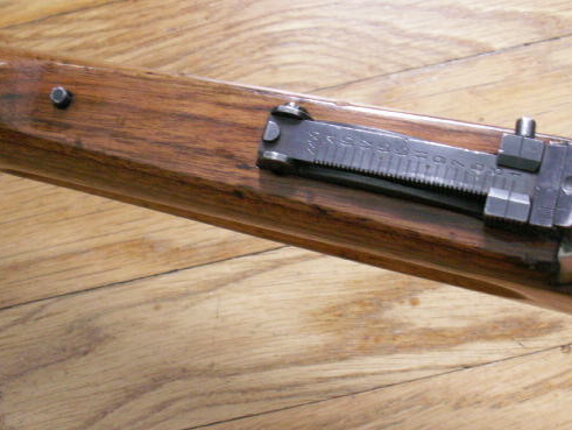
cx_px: 299
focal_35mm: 56
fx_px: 926
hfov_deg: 34.3
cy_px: 196
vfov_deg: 26.1
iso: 160
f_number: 2.8
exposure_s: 1/3
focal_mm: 7.17
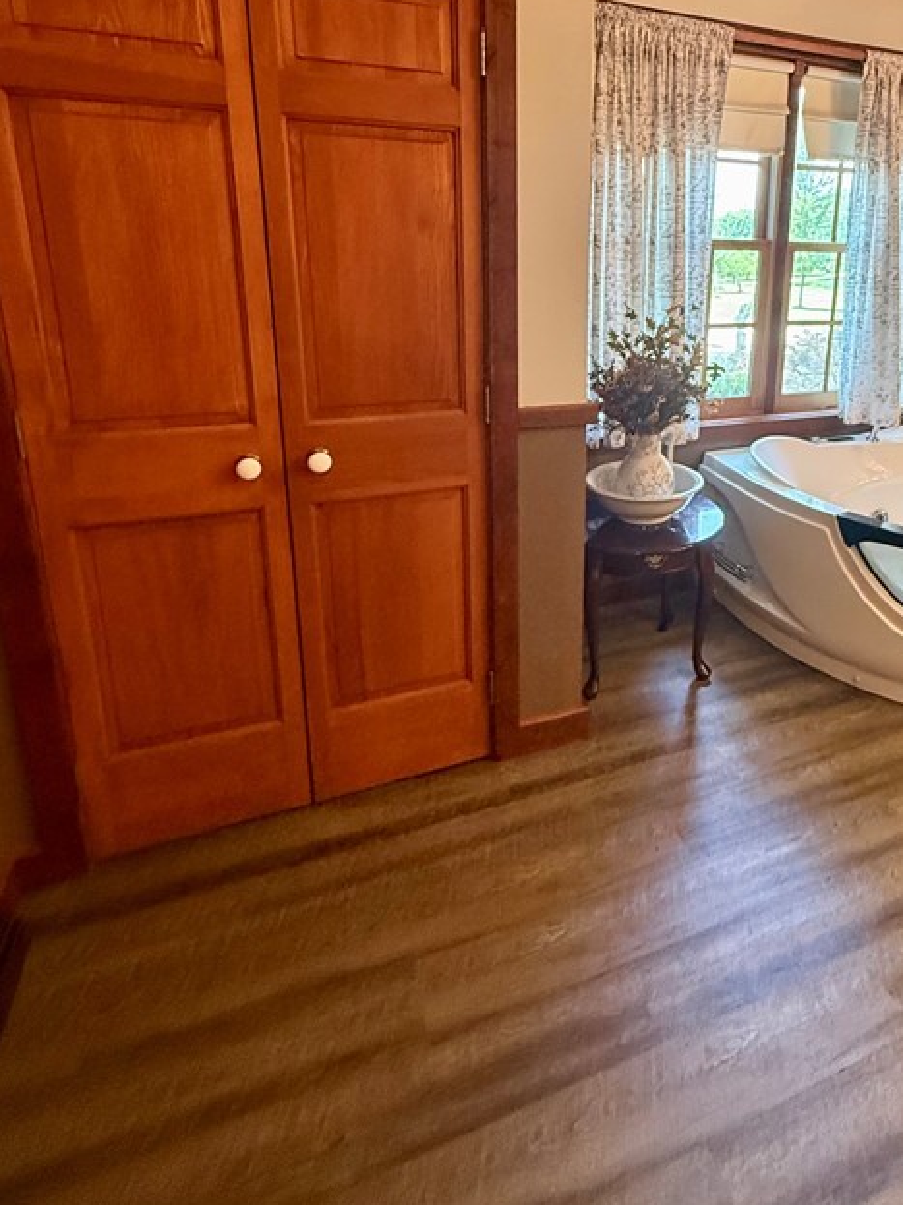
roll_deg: -3.4
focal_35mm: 23
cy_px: 424
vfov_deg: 72.2
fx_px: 800
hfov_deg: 56.3
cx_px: 665
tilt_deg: -14.2
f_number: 2.2
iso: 500
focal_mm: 2.22
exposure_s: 1/120
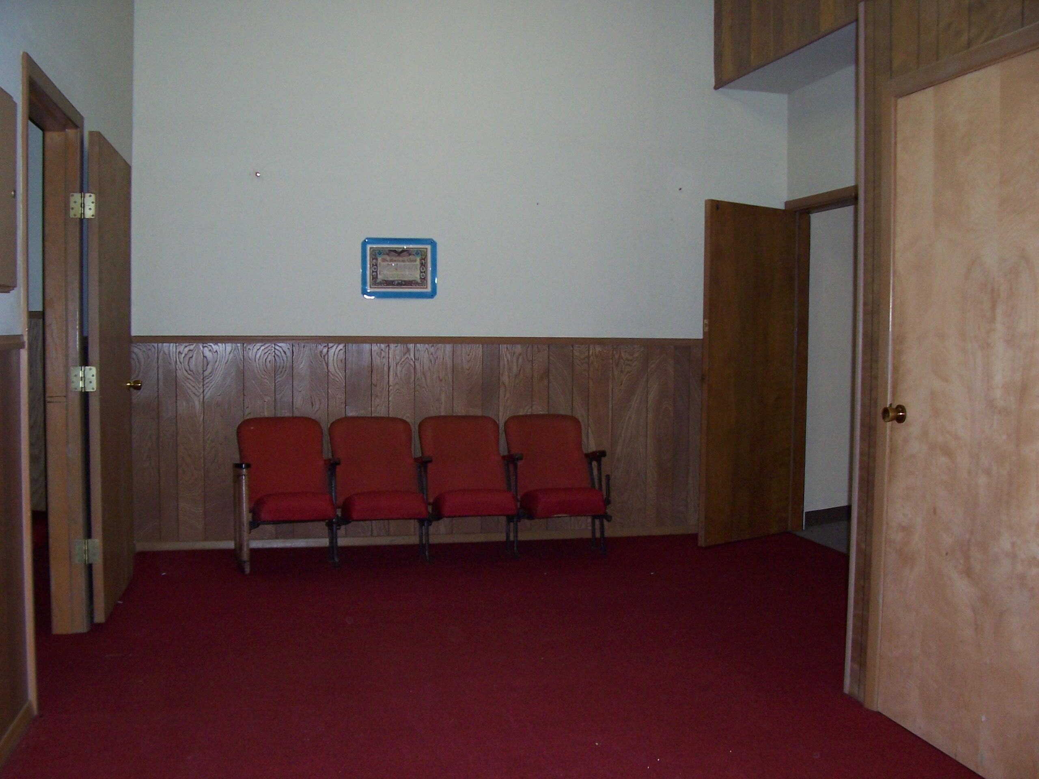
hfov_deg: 54.0
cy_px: 390
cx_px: 520
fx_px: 1021
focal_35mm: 34
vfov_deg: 41.8
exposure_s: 1/60
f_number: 2.7
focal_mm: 5.6
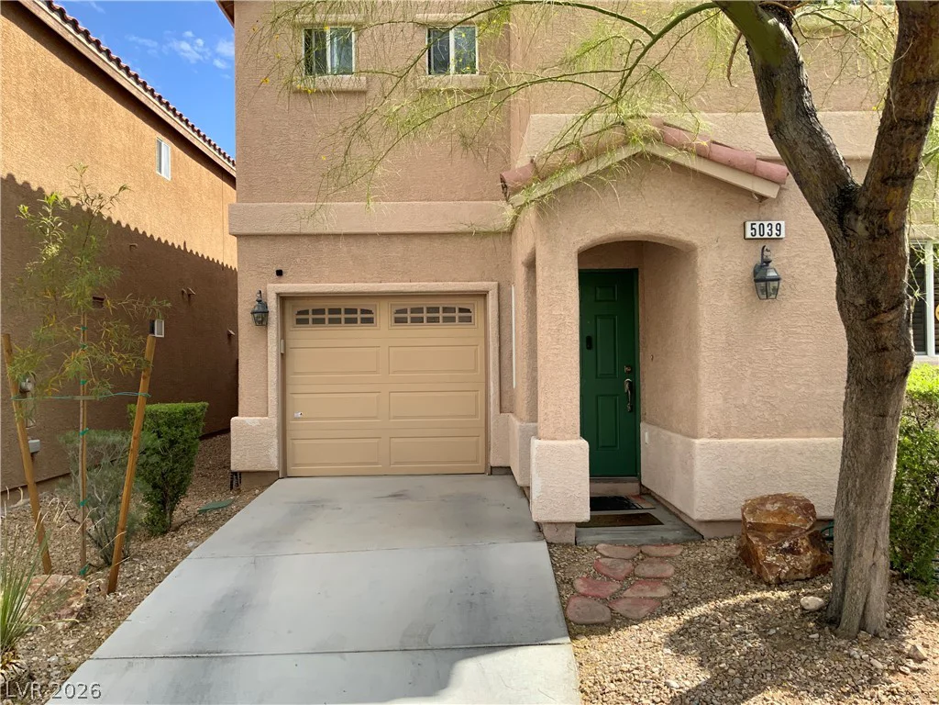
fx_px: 787
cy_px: 352
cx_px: 470
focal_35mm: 29
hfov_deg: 61.7
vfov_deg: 48.2
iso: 16
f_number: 1.8
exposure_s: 1/869
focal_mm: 3
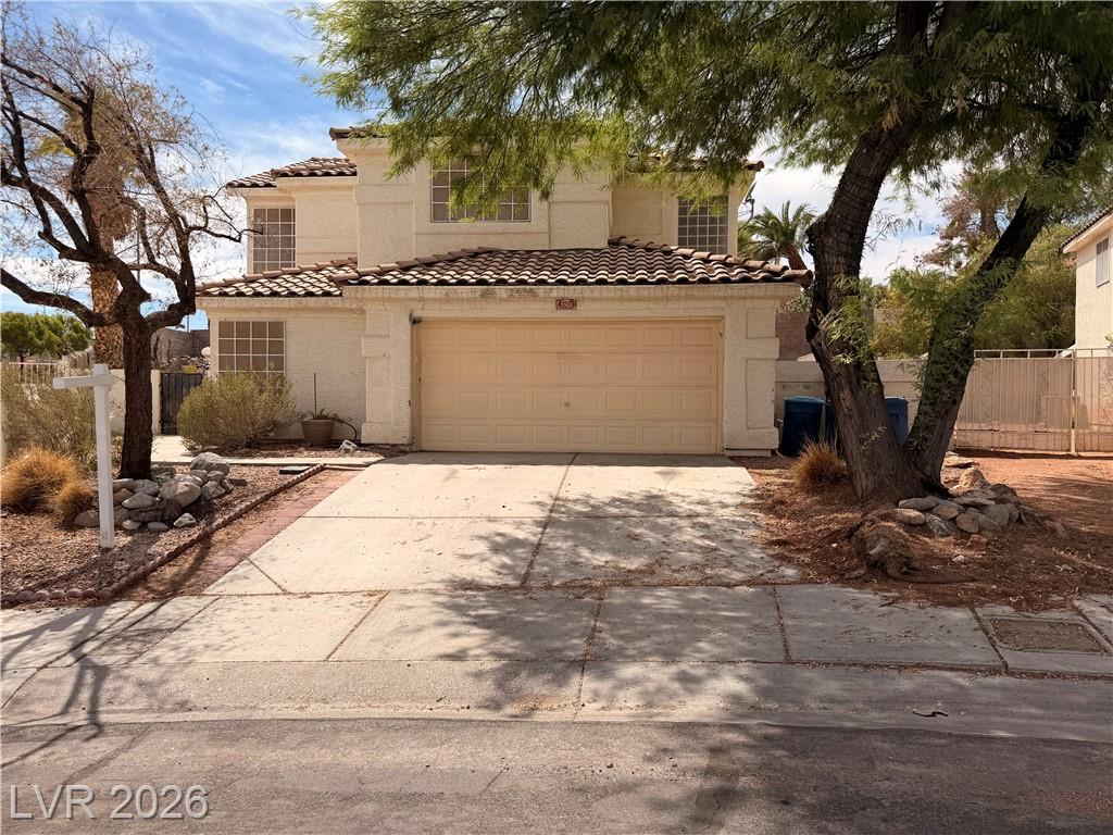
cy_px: 418
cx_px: 556
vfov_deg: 56.8
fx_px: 772
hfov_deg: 71.6
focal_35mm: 24
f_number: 1.78
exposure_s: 1/6711
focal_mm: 6.76
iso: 80
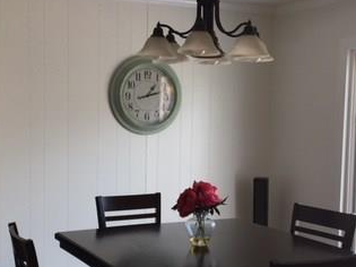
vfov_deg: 24.7
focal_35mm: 59
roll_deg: -0.8
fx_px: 607
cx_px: 168
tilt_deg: -5.3
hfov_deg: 32.7
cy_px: 165
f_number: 2.2
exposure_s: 1/60
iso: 25
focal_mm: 4.15
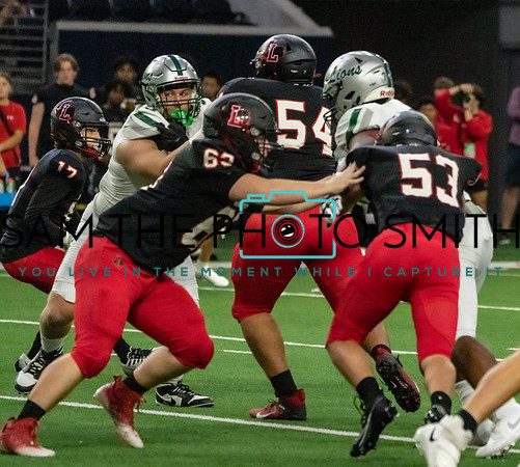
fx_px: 6661
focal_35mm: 412
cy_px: 227
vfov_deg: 4.0
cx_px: 451
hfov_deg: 4.5
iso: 10000
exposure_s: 1/1250
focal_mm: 262
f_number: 5.6
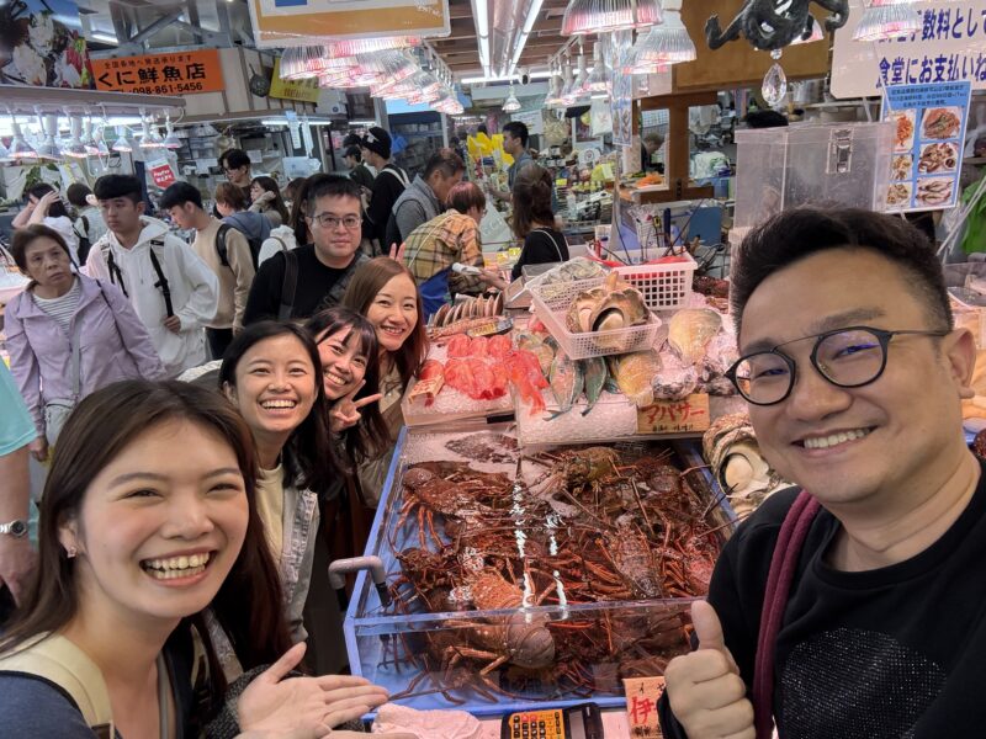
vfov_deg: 58.9
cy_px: 370
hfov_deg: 73.9
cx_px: 493
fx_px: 655
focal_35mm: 23
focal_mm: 2.69
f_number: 1.9
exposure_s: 1/122
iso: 80
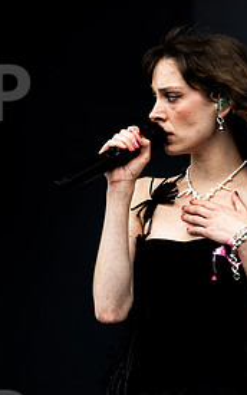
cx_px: 299
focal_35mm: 507
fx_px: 5458
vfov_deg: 4.1
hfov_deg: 2.6
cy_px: 214
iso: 640
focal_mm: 200
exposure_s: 1/2000
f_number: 4.5
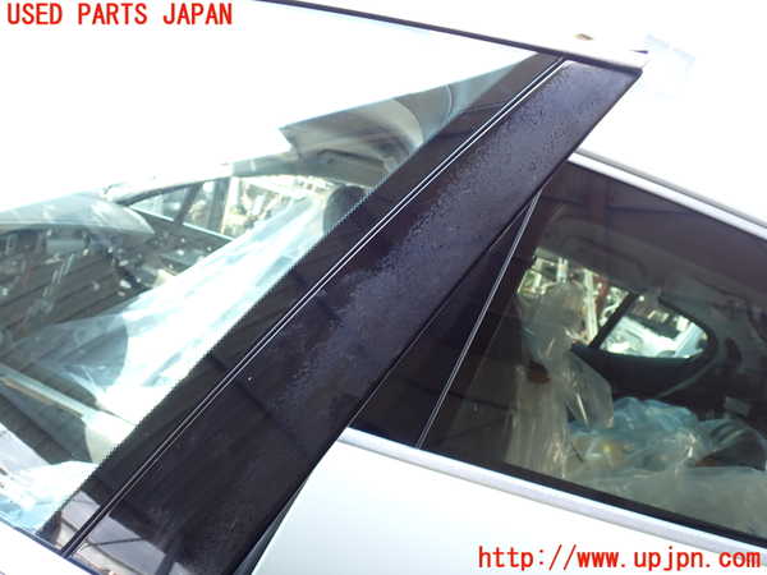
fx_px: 665
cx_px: 384
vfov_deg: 46.8
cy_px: 288
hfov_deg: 60.0
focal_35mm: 30
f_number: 3.2
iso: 100
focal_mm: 5.4
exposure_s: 1/60
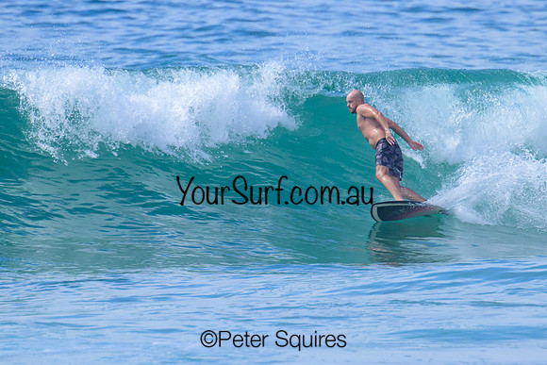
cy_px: 156
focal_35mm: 1094
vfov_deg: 1.3
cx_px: 341
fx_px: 16629
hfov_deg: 1.9
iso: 900
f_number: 11
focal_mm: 800
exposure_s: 1/2000
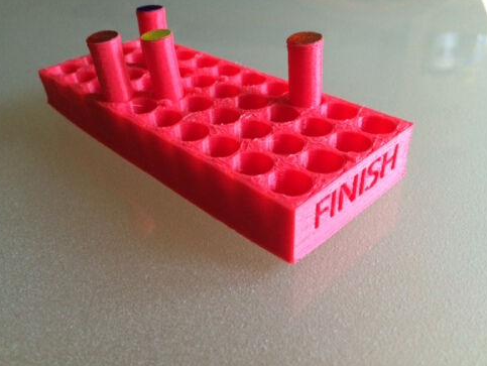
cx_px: 229
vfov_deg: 44.2
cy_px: 165
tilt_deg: -34.1
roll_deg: +3.9
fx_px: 451
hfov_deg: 56.7
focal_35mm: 32
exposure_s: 1/20
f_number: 2.2
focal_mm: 4.15
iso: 320
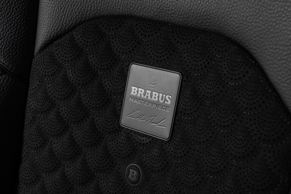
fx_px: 533
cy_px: 97
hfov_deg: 30.5
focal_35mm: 66
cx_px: 146
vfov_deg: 20.6
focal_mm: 66
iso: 500
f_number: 10
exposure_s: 1/125
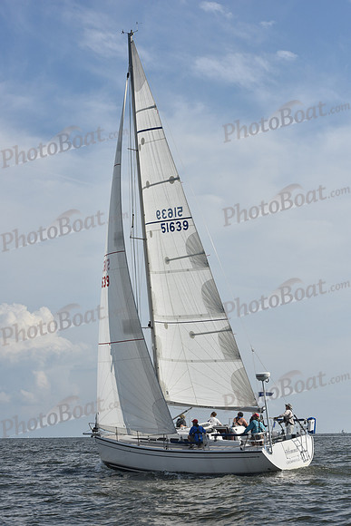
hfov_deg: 19.5
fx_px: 1023
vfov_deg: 28.8
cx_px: 176
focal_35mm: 70
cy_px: 263
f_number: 11
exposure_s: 1/1000
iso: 250
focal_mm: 70
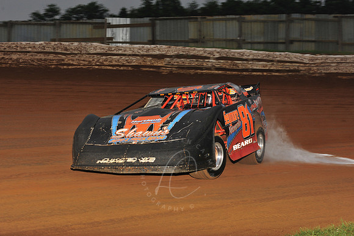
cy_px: 118
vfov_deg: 14.8
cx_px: 177
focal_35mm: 92
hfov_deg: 22.2
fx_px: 904
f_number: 8
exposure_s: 1/320
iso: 1000
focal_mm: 92
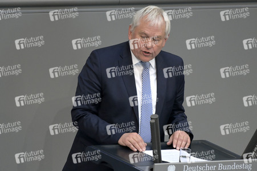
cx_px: 128
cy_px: 86
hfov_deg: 4.9
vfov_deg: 3.3
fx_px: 2996
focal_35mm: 420
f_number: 5.6
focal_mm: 420
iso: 8000
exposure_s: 1/500
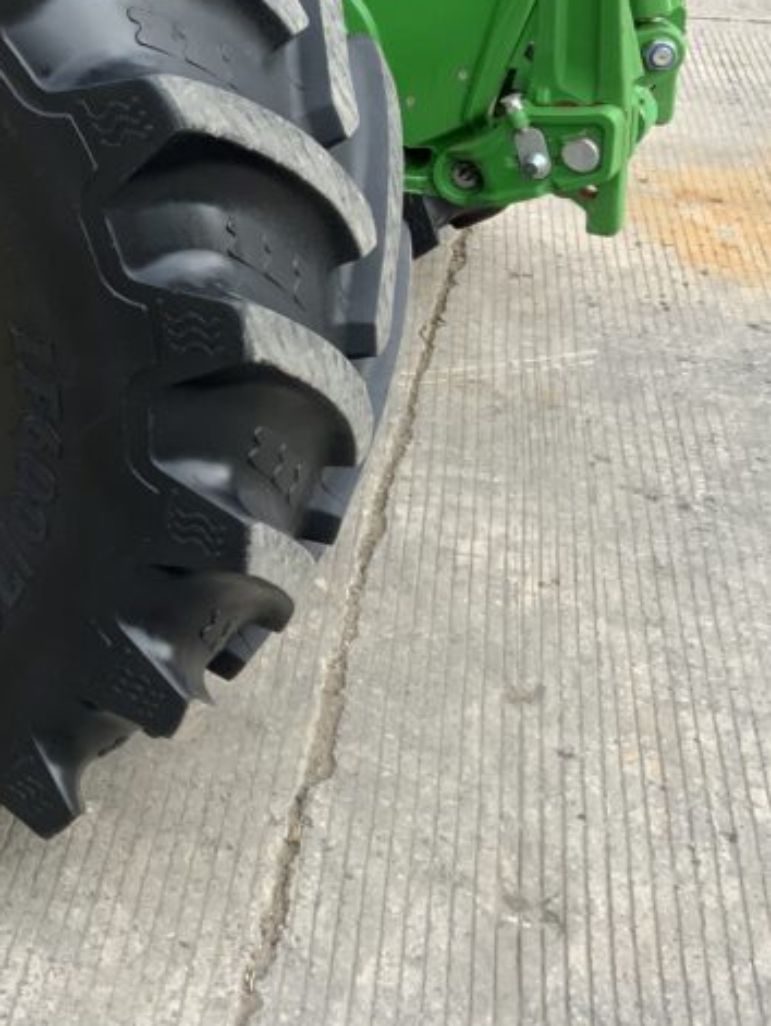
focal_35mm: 63
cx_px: -94
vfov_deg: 30.0
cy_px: 216
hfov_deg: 22.0
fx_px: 1868
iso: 16
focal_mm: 3
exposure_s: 1/333
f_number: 1.8
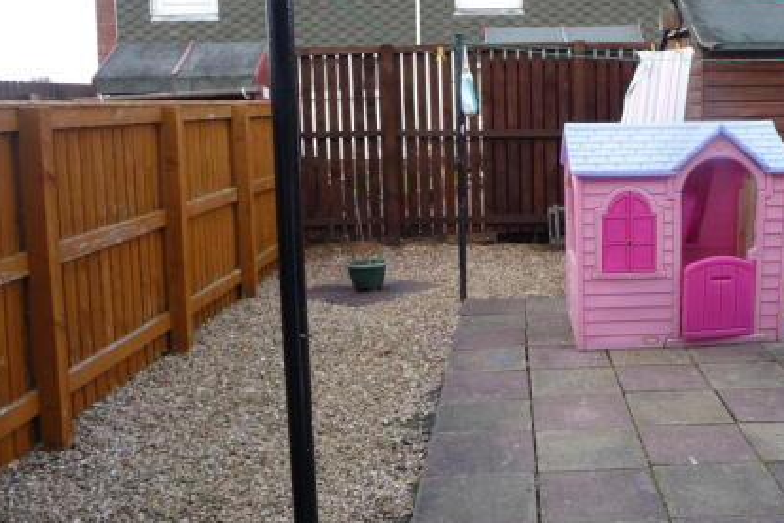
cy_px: 225
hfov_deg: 46.4
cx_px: 541
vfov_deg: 32.6
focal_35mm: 41
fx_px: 893
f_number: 3.3
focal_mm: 4.7
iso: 100
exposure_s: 1/160
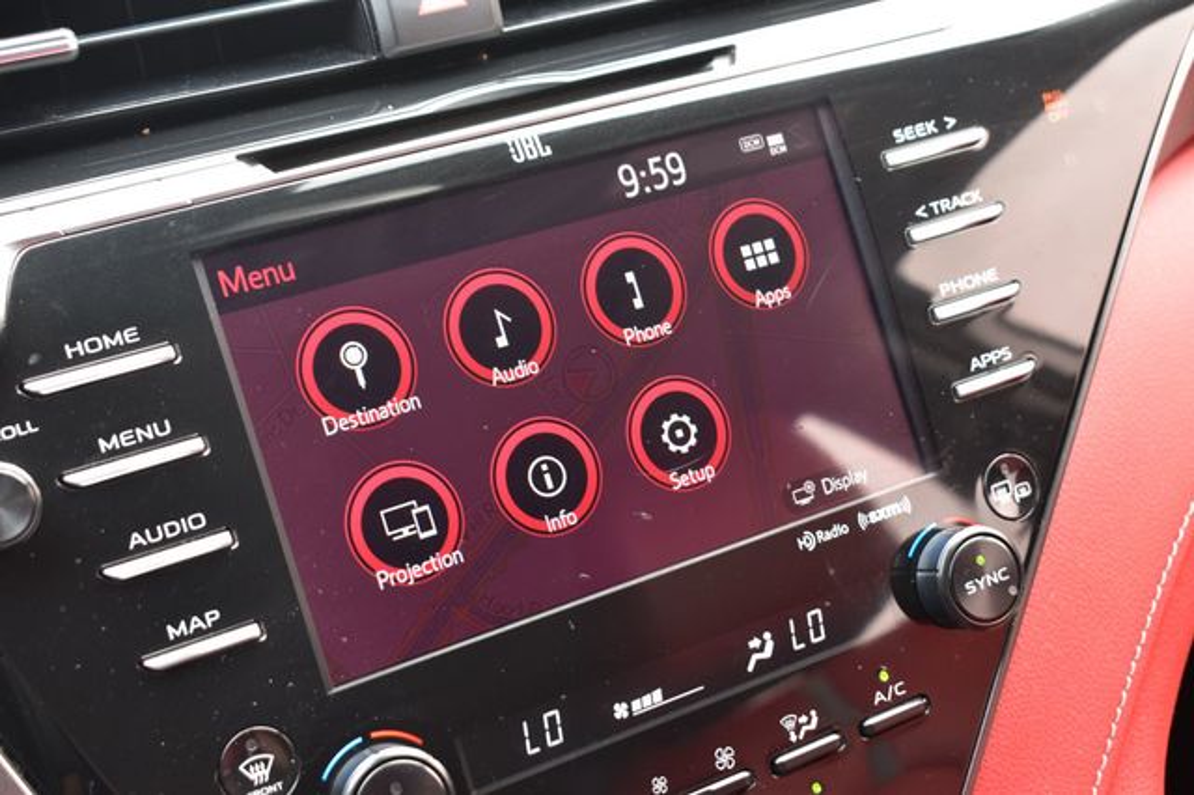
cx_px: 597
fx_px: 1790
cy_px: 398
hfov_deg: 36.9
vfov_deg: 25.0
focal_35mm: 54
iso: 400
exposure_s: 1/25
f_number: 7.1
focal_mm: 36
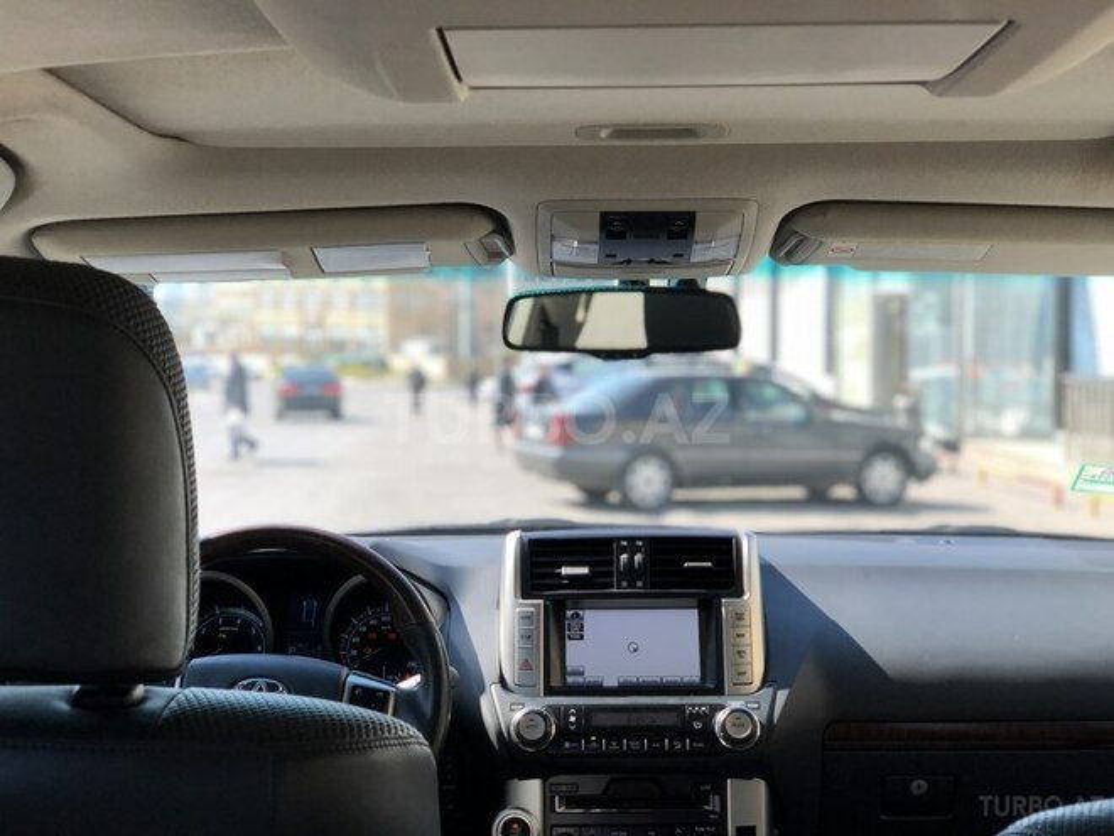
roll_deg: +1.4
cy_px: 418
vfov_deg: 28.0
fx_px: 1673
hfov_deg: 36.8
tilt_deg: -4.0
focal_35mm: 52
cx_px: 557
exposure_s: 1/300
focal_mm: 6
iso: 20
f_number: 2.4
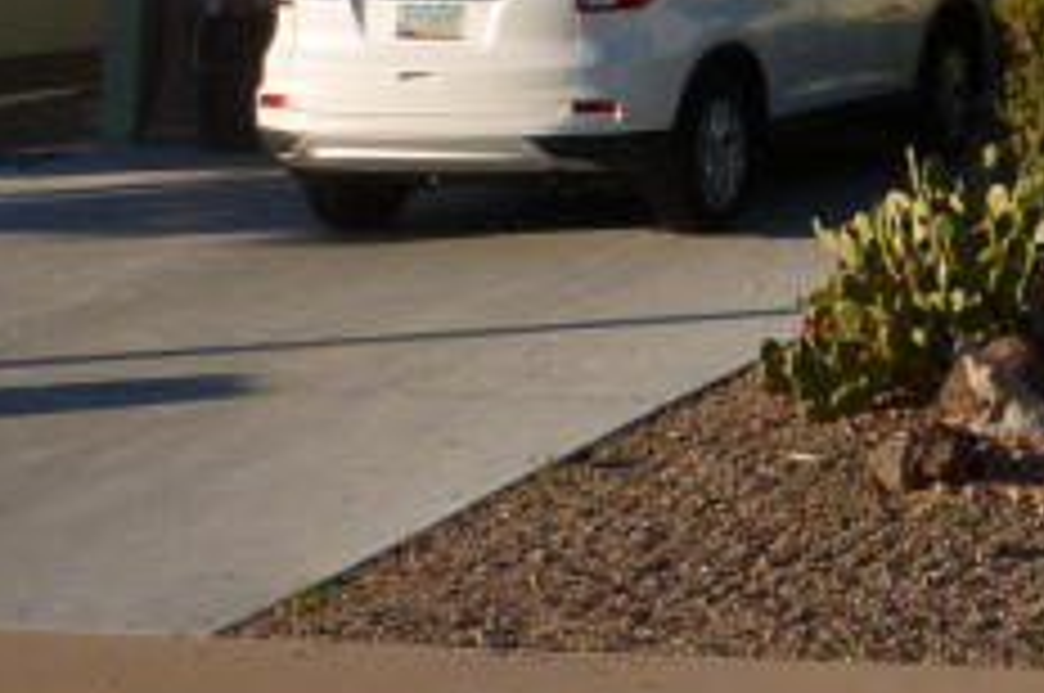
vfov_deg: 9.5
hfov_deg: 13.0
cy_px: -446
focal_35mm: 138
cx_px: 2070
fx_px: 3996
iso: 100
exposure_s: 1/800
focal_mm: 5.4
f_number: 3.4
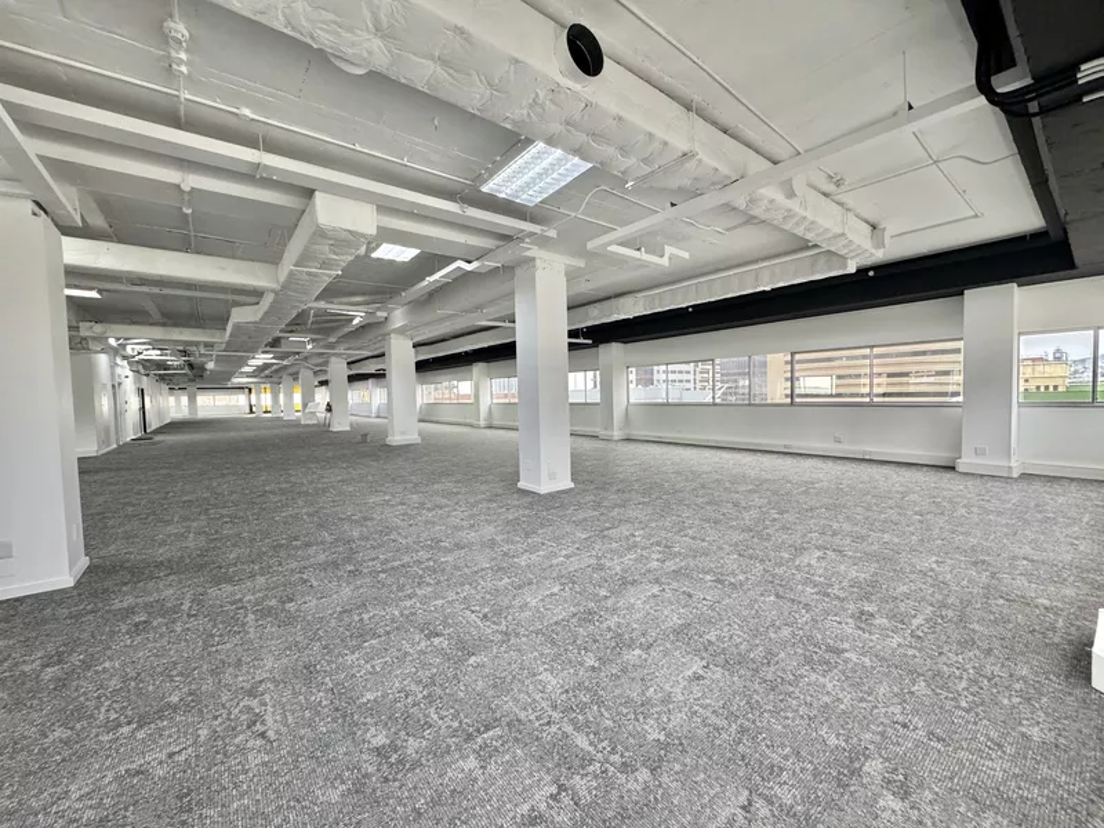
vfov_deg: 85.7
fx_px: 446
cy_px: 414
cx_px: 552
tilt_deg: -2.5
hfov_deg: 102.1
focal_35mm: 14
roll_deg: +1.5
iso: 320
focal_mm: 2.22
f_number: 2.2
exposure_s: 1/100
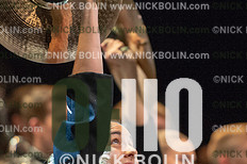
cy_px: 129
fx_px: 3426
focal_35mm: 500
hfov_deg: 4.1
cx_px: 127
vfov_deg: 2.7
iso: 8000
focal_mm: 200
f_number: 2.8
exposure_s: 1/2000
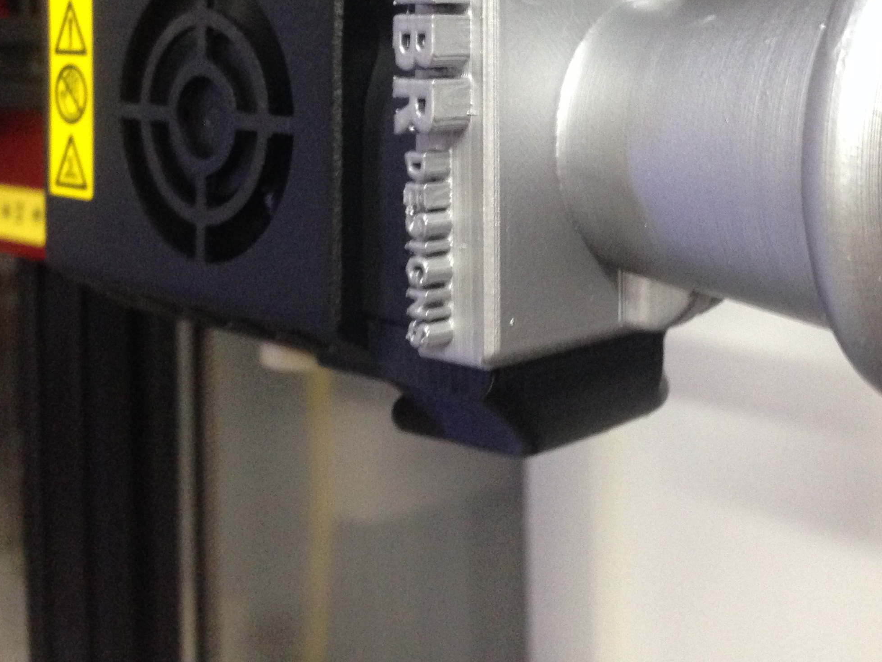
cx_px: 573
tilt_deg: -2.9
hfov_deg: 34.7
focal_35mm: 55
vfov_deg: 26.1
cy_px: 132
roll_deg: +1.0
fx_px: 1402
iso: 320
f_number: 2.4
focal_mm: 4.12
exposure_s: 1/20
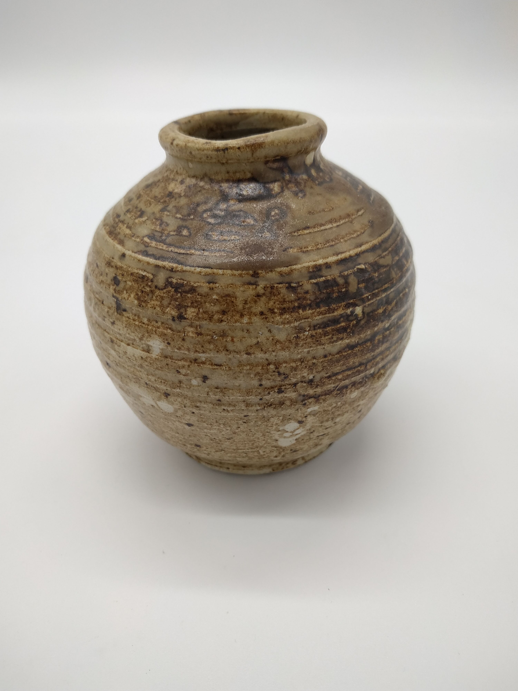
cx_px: 259
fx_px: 479
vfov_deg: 71.6
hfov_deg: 56.8
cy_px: 346
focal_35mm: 24
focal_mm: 3.94
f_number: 1.9
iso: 100
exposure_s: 1/327
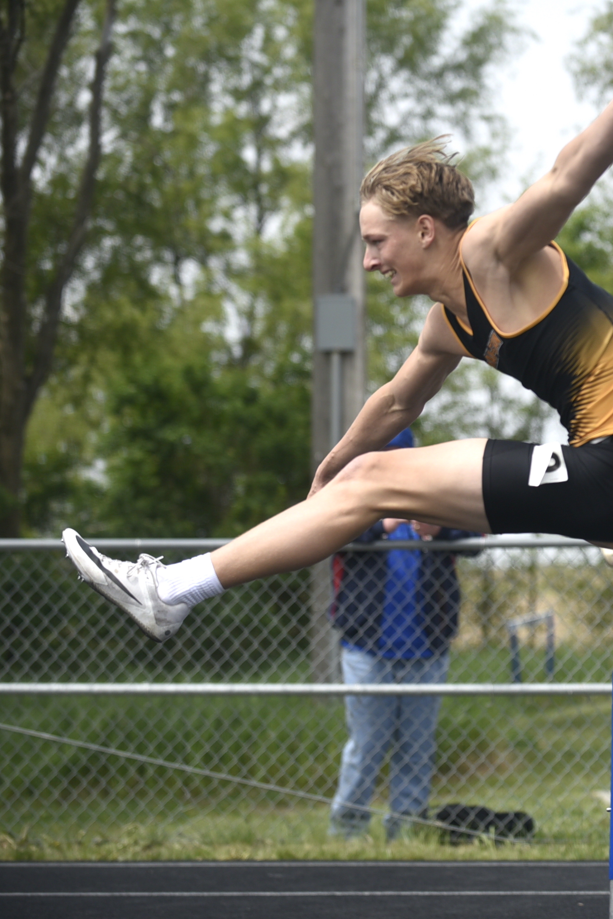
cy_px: 458
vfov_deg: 15.1
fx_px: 3472
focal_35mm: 136
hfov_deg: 10.0
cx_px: 568
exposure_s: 1/3200
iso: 220
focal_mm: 90
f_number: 2.8
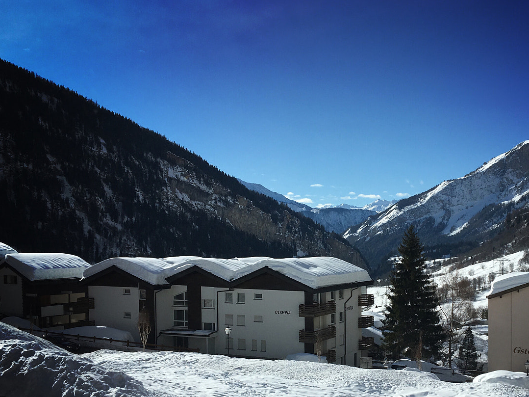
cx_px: 351
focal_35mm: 43
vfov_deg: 33.2
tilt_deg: -2.7
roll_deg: +0.6
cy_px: 274
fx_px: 657
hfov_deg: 43.3
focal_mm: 4.15
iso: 25
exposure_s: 1/3344
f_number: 2.2
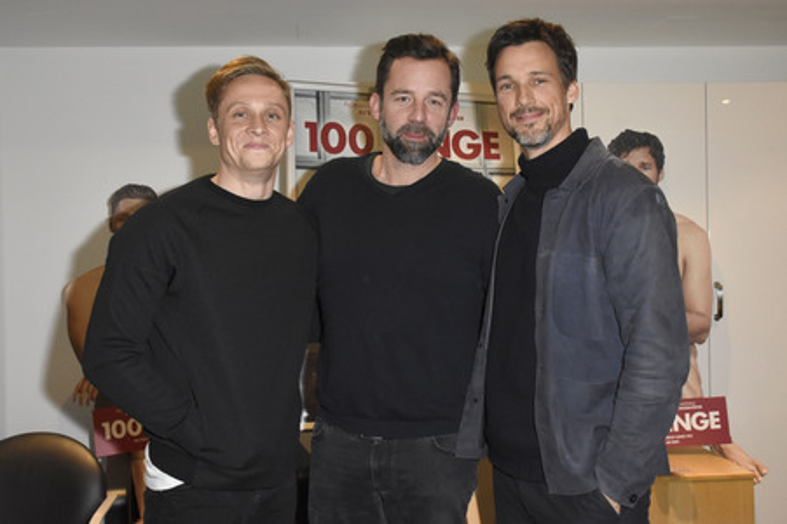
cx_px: 394
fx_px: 786
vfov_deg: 36.8
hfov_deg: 53.2
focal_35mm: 36
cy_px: 262
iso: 2500
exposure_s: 1/60
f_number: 6.3
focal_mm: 24
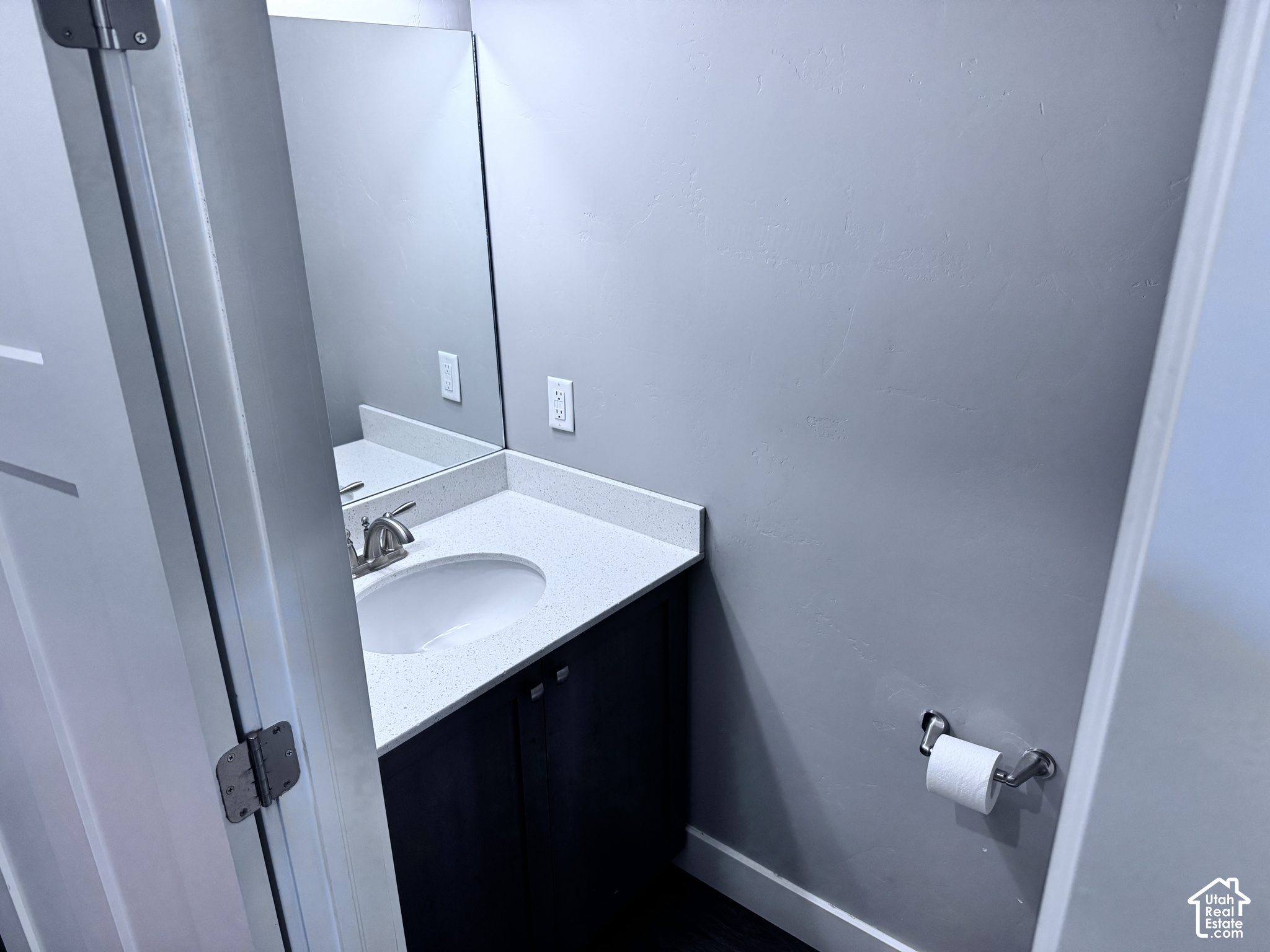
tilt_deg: -21.8
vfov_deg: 56.8
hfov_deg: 71.6
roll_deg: +0.8
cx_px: 635
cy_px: 476
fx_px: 881
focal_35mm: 24
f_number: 1.78
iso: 200
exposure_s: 1/120
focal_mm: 6.76
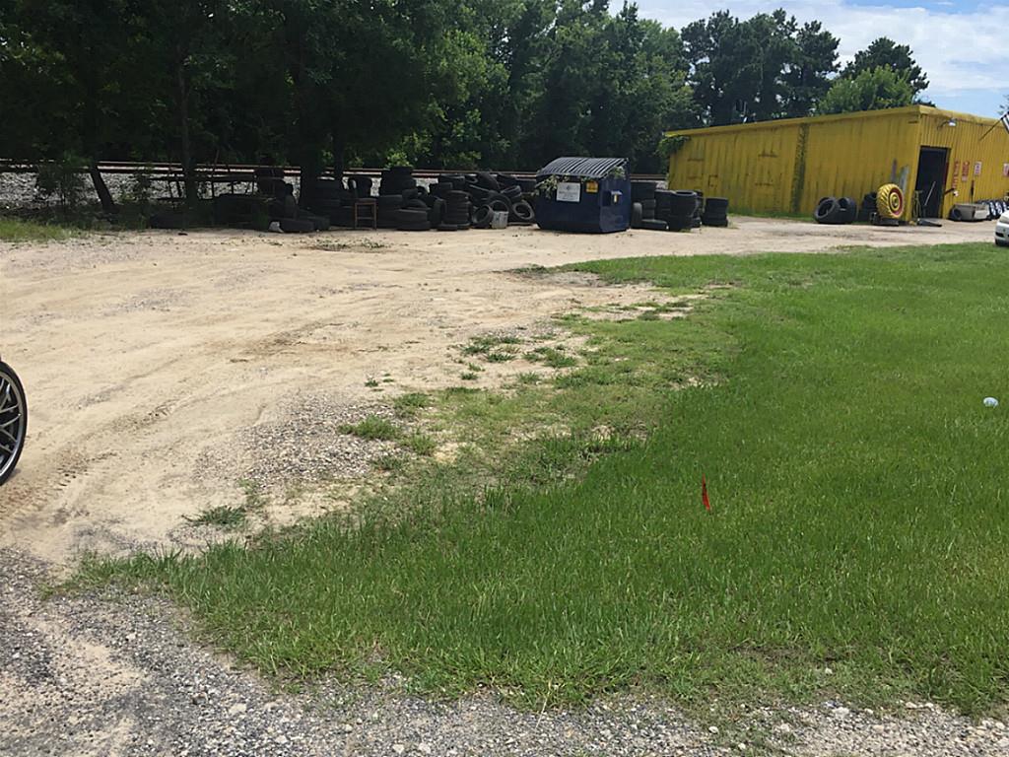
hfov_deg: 61.7
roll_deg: -3.0
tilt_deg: -12.8
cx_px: 504
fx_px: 845
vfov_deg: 48.2
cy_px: 378
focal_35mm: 29
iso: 32
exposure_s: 1/2198
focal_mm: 4.15
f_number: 2.2
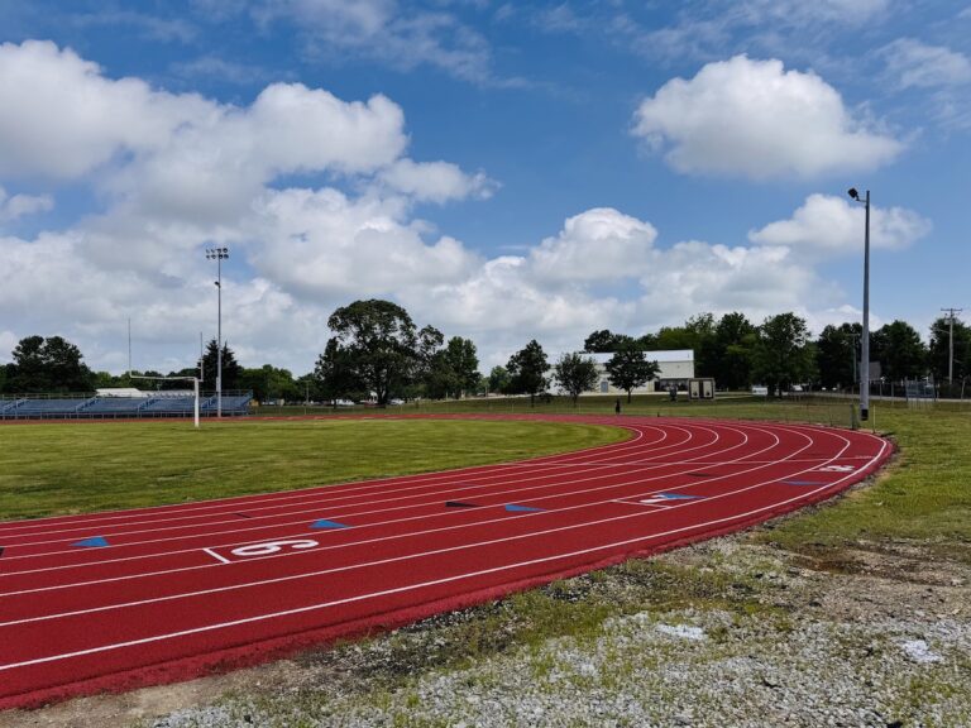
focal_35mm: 24
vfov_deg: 56.8
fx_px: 673
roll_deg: +1.1
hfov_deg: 71.6
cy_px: 364
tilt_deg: +2.7
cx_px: 486
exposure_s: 1/7937
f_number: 1.78
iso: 80
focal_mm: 6.76
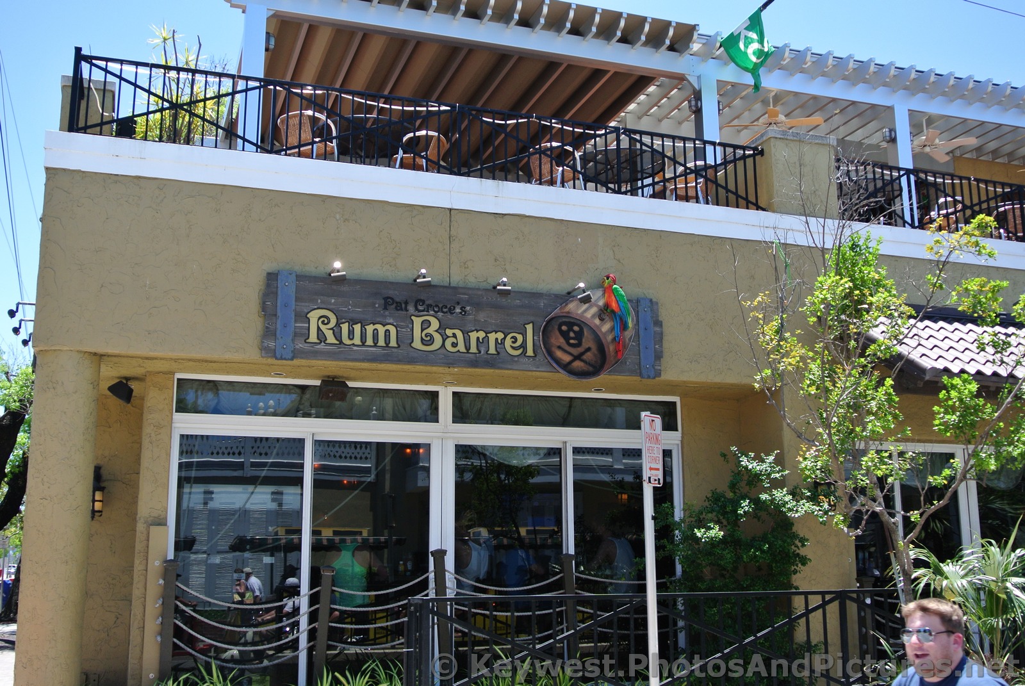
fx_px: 1112
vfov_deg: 34.3
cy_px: 343
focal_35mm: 39
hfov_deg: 49.5
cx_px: 512
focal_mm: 14.5
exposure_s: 1/320
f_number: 4
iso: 100
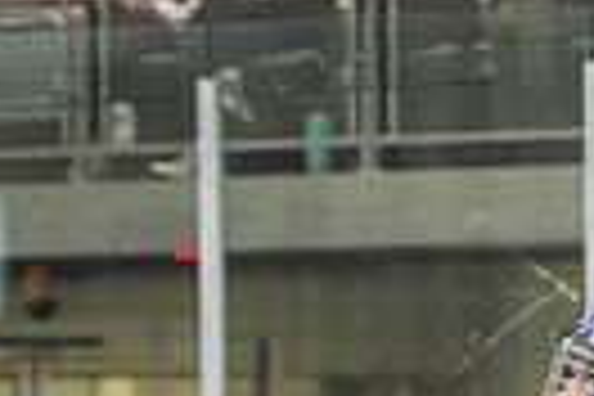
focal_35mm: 553
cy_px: 958
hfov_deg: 3.7
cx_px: -211
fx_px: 9124
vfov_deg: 2.5
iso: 1800
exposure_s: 1/640
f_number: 2.8
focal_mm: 105
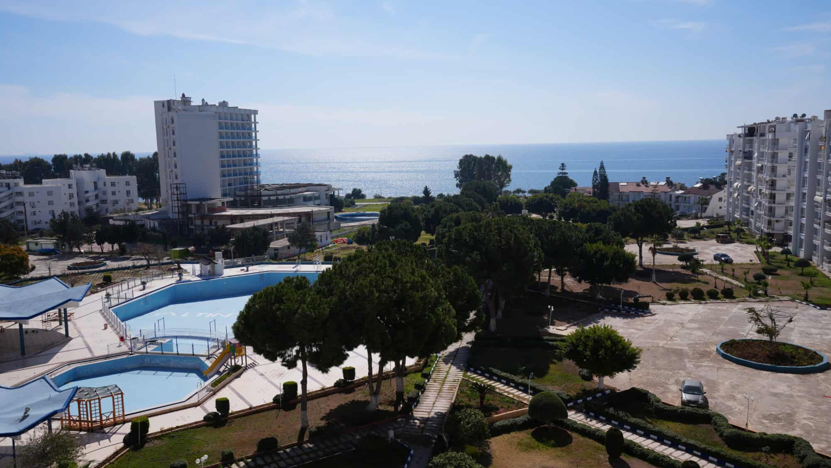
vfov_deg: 38.9
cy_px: 230
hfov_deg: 64.3
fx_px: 661
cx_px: 408
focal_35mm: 30
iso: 100
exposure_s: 1/320
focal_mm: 28
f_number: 10
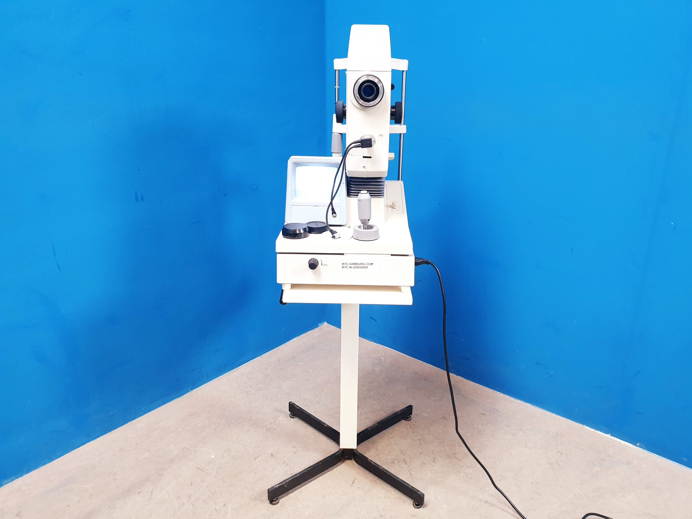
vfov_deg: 51.4
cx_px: 355
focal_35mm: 27
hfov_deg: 65.3
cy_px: 266
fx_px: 540
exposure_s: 1/33
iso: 250
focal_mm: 4.3
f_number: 2.4
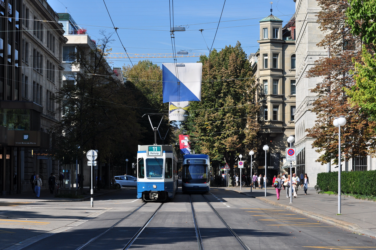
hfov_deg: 19.5
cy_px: 125
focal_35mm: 105
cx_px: 188
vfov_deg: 13.0
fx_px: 1095
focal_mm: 70
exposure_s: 1/640
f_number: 8
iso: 200
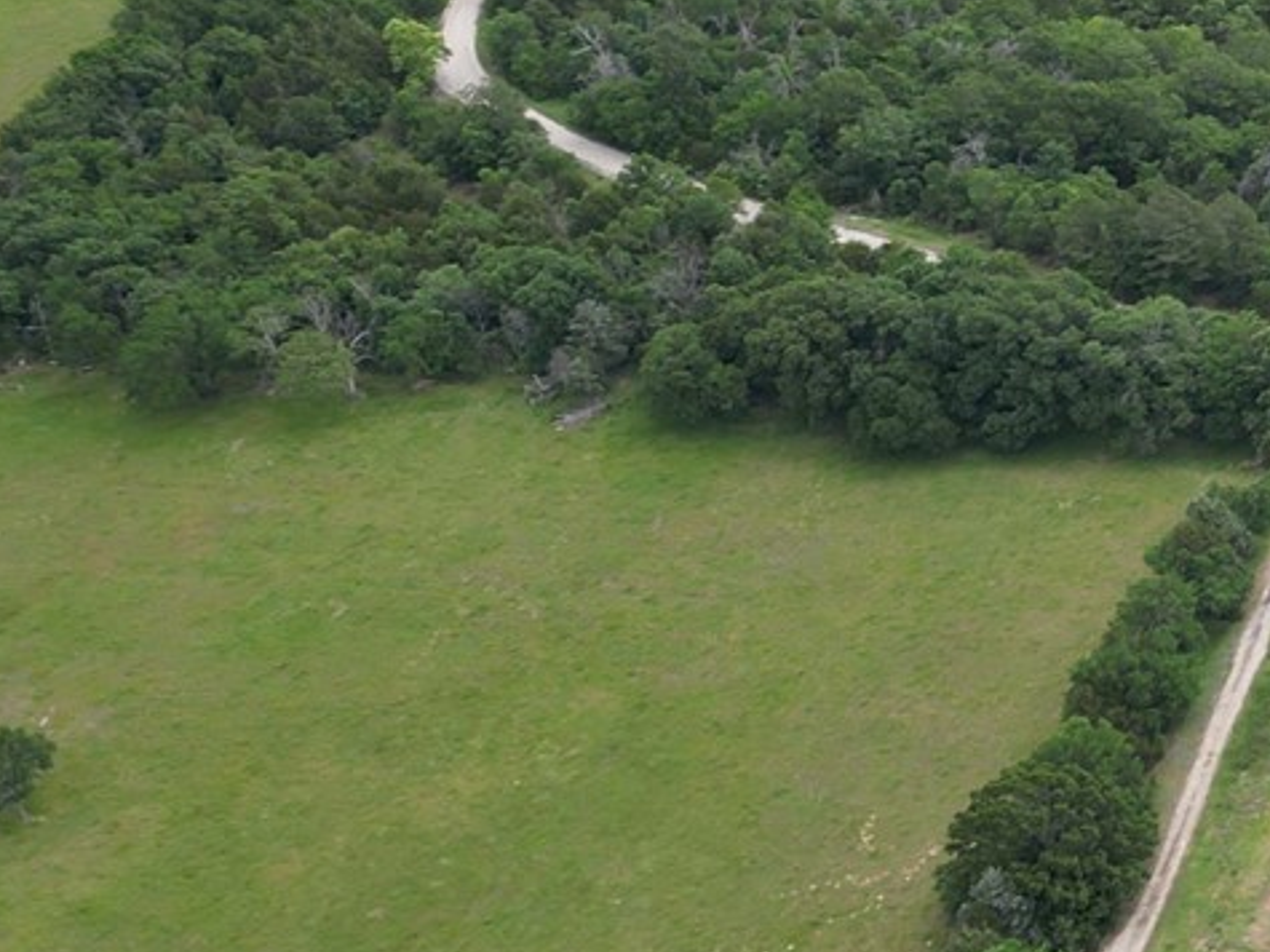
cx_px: 2171
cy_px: 246
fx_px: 3558
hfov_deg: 17.2
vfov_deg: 15.2
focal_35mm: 97
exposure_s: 1/1250
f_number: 1.7
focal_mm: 6.72
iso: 110
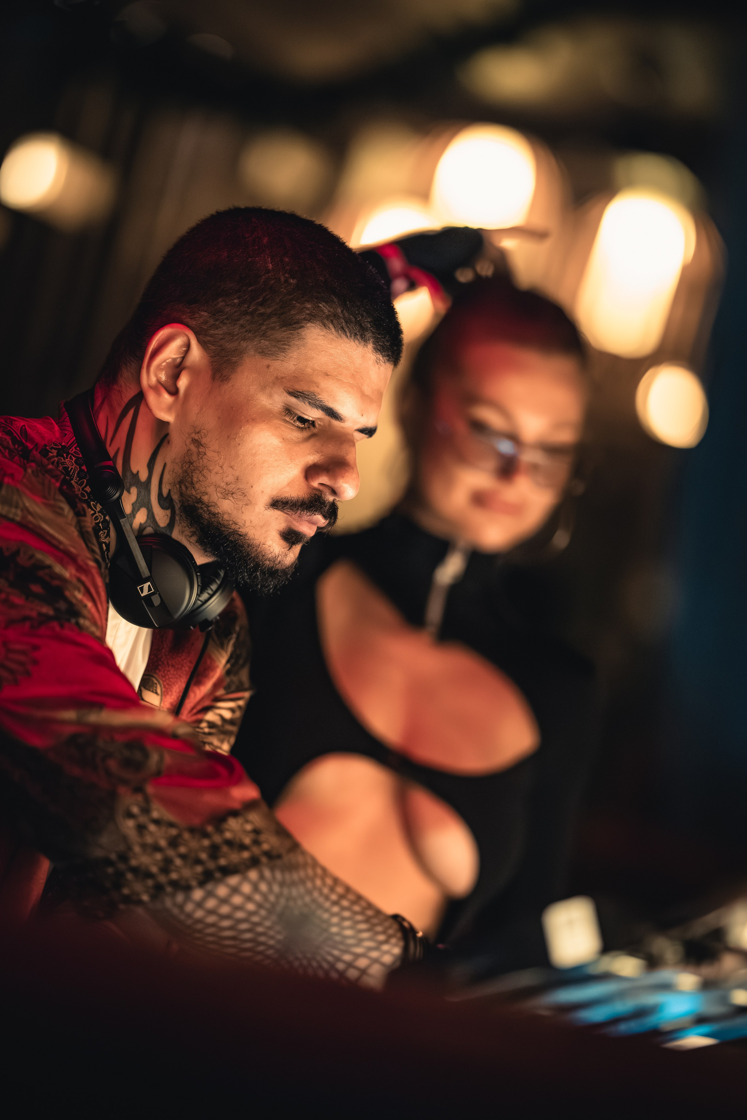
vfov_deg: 15.2
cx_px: 374
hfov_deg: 10.2
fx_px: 4202
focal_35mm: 135
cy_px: 560
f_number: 1.8
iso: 6400
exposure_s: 1/160
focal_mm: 135
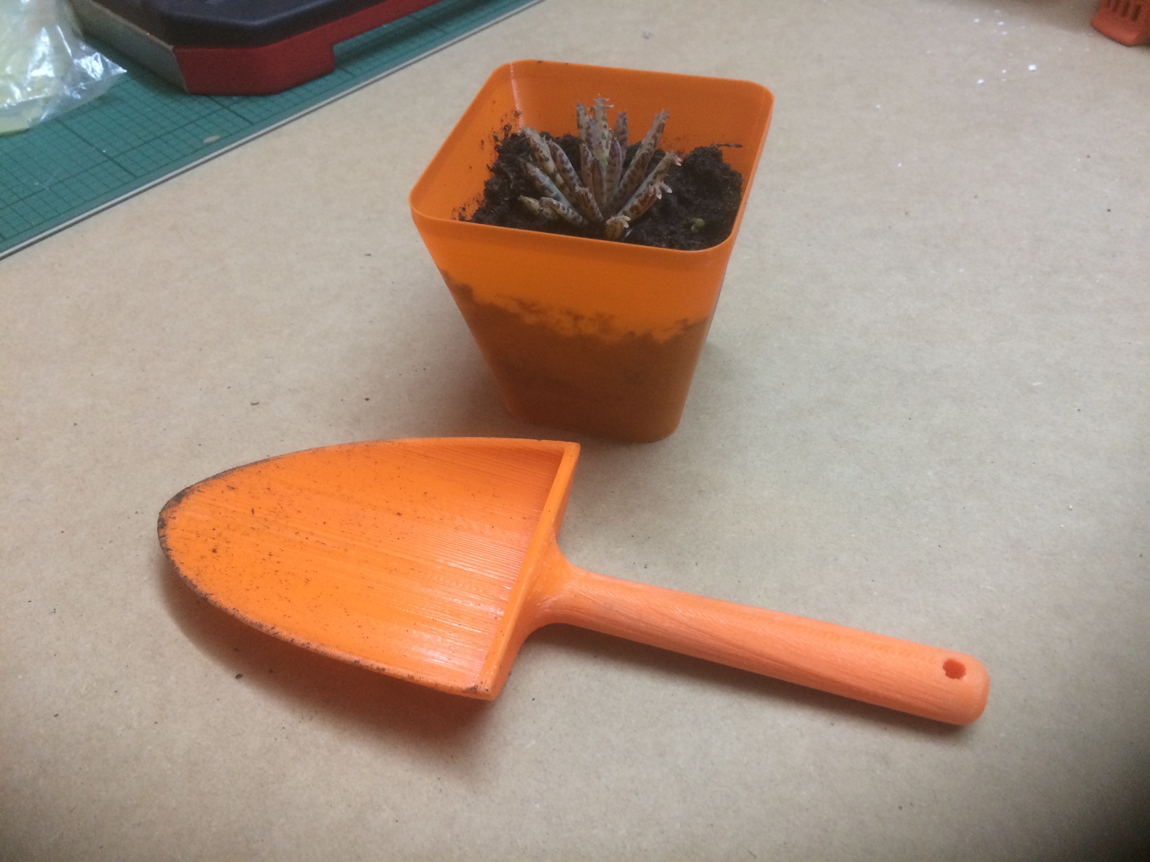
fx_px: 963
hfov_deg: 61.7
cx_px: 575
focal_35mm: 29
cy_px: 431
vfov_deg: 48.2
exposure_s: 1/33
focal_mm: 4.15
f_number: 2.2
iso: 200
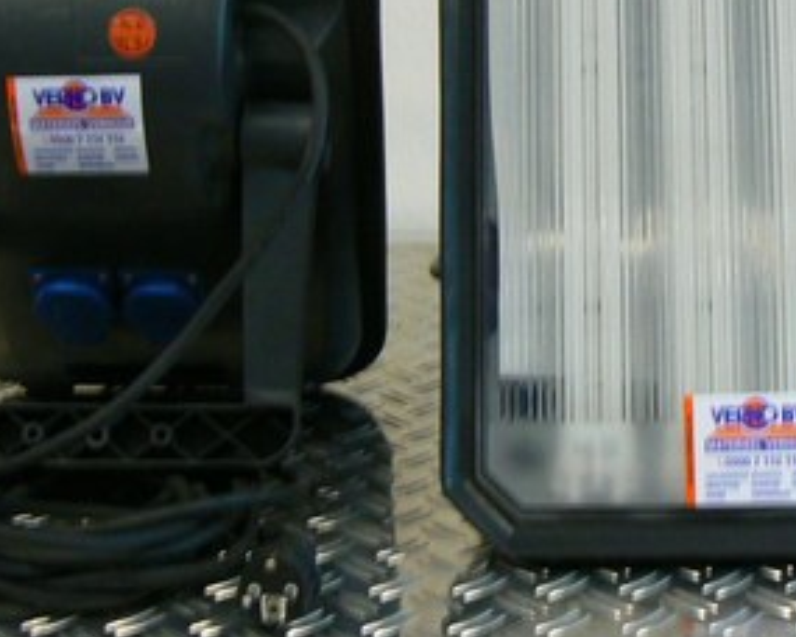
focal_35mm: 74
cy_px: 165
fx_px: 1743
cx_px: 508
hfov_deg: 25.6
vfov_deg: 20.5
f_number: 2.8
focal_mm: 6
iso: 160
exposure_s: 1/30
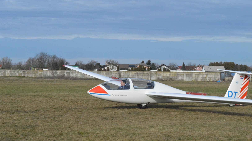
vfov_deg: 14.0
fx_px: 578
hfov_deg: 24.6
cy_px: 77
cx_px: 126
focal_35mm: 87
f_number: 20
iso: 3200
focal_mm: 55
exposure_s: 1/1600
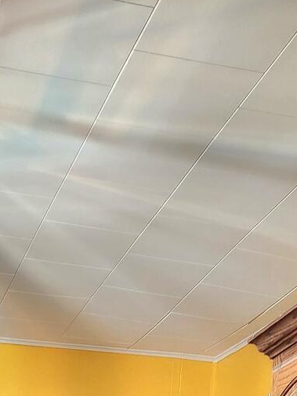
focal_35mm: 91
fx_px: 1041
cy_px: 776
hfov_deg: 16.1
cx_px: 47
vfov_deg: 16.7
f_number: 1.8
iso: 320
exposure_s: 1/120
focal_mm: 5.4
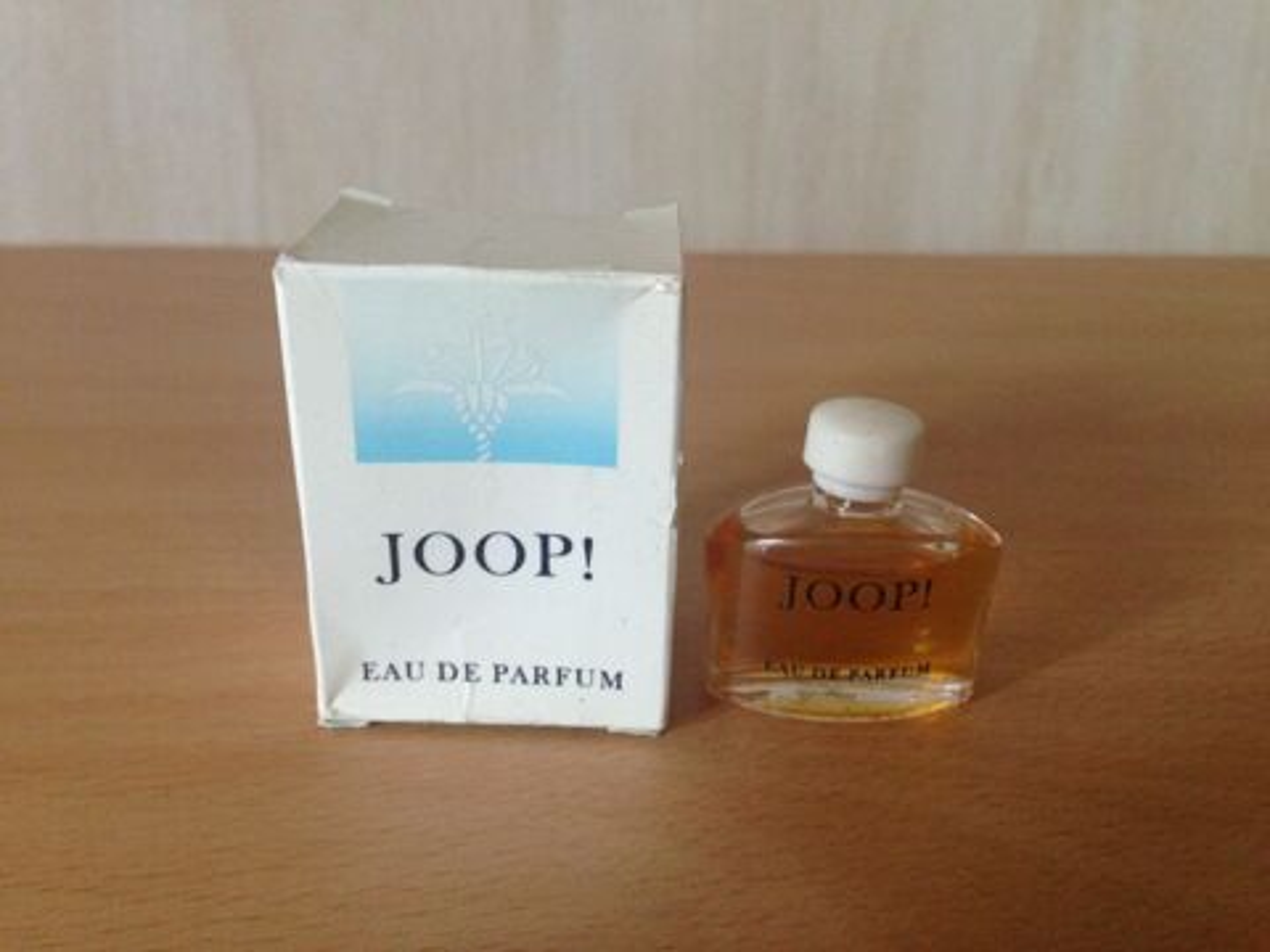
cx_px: 635
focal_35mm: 33
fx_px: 1211
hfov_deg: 55.4
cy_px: 476
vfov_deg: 42.9
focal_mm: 4.13
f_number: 2.4
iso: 200
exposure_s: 1/20
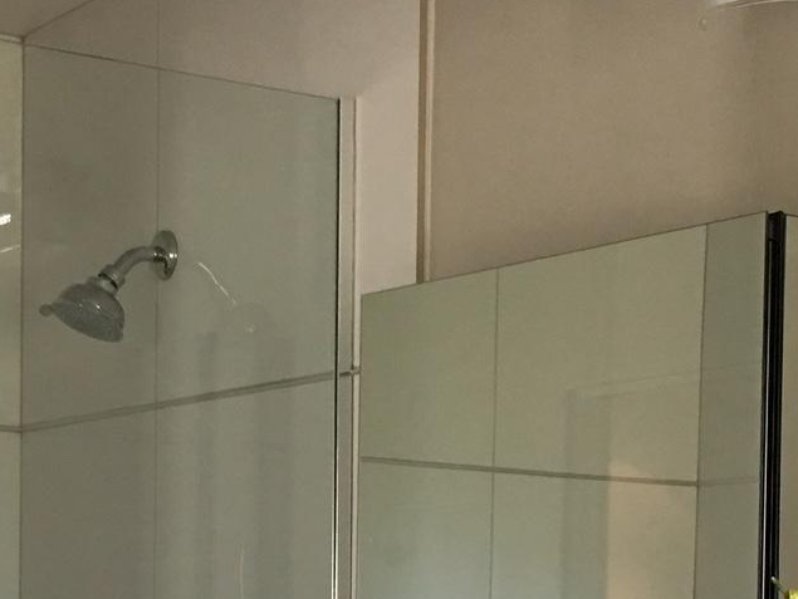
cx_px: 374
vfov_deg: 15.5
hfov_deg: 21.3
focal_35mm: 92
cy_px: 699
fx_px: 2122
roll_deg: -1.1
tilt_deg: -1.0
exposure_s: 1/15
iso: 64
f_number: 2.2
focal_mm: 4.15
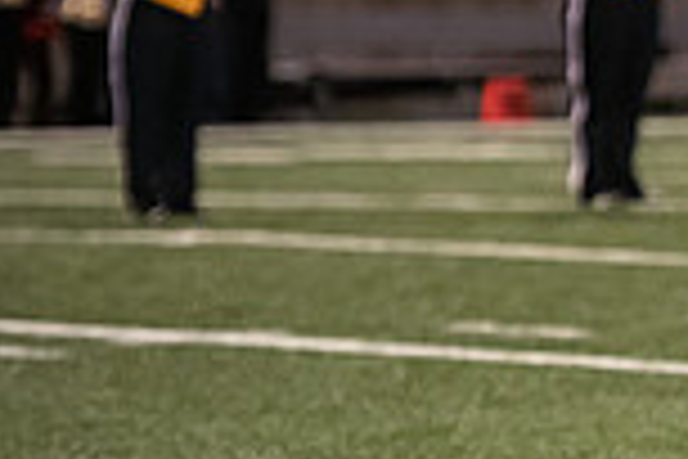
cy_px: -88
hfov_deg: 4.0
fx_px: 9765
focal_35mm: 511
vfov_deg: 2.7
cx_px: 1120
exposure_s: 1/640
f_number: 3.2
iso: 5000
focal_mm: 135
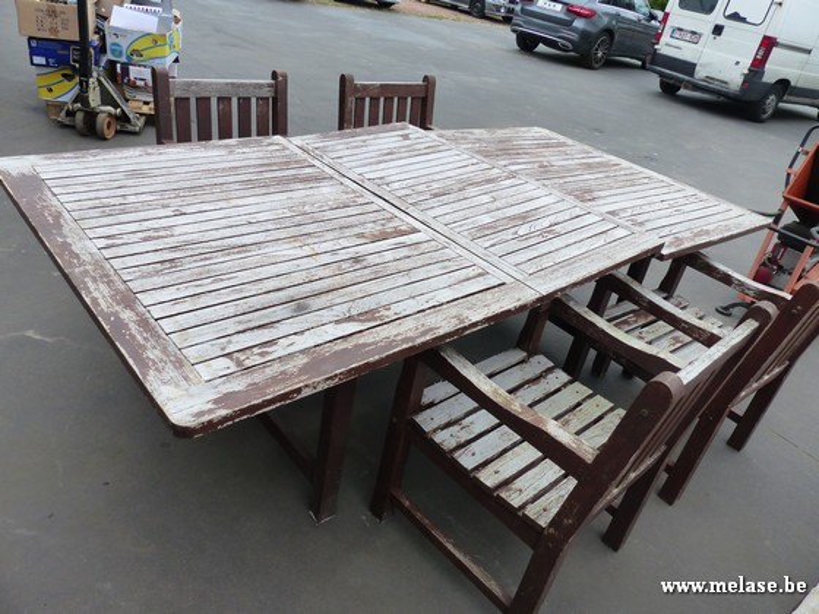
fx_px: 591
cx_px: 410
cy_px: 307
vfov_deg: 54.9
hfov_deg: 69.4
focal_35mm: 25
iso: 160
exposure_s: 1/250
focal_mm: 4.5
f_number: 4
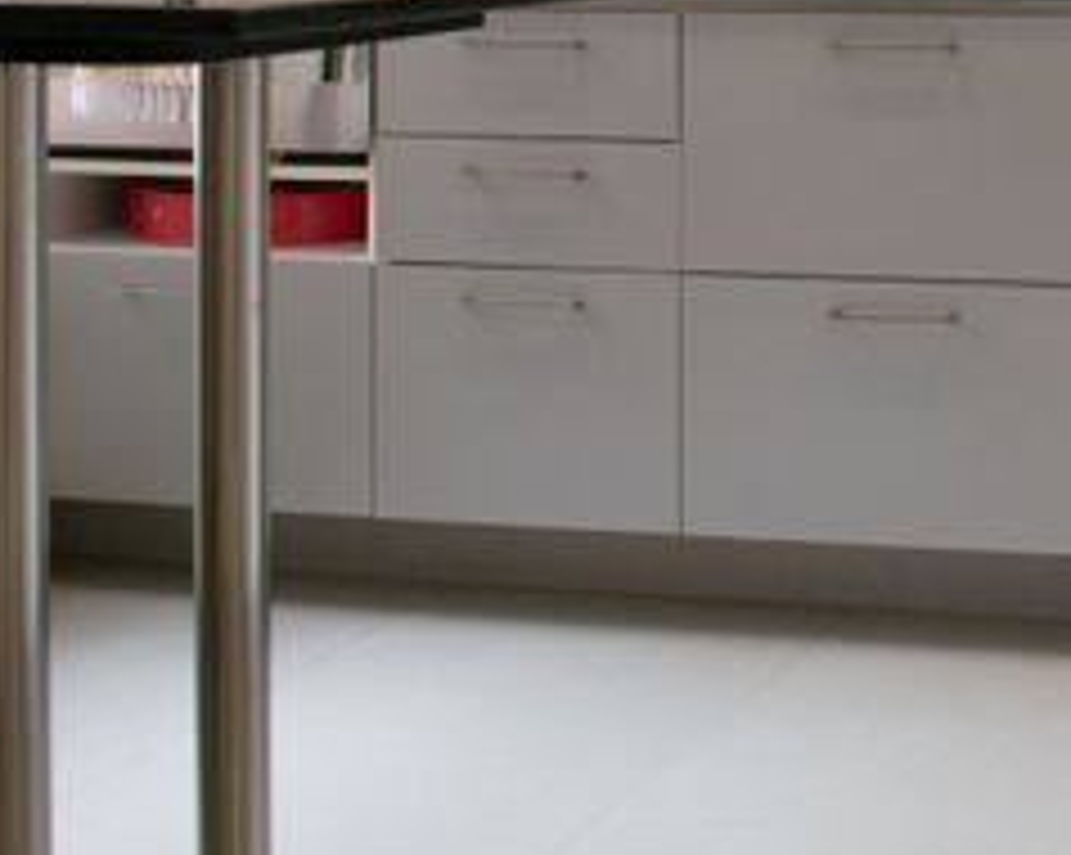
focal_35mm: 83
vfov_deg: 17.4
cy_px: -230
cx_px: 1197
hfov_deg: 21.7
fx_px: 2629
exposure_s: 1/30
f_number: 5
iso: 100
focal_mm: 18
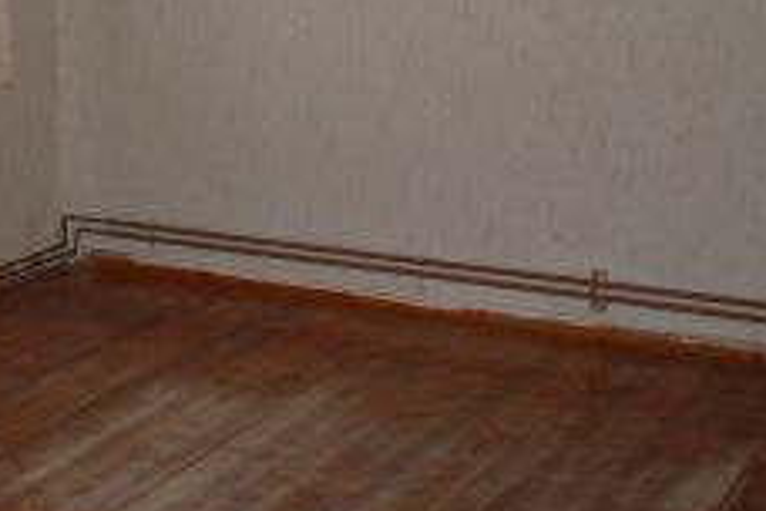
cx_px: -101
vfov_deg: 18.7
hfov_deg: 26.0
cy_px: 12
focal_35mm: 71
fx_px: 1511
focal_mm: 18
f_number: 3.5
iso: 400
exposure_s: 1/60
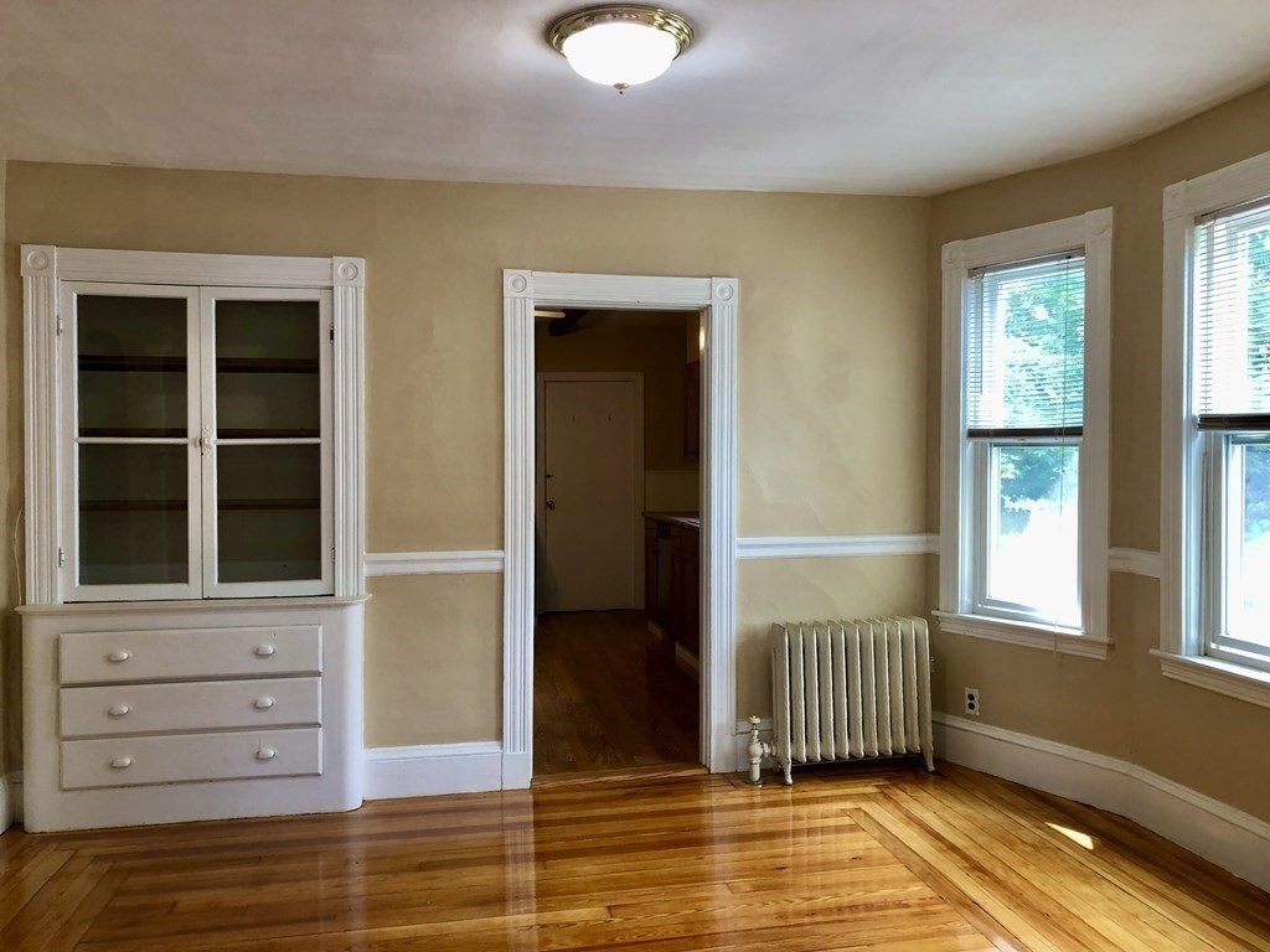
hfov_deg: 63.4
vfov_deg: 49.7
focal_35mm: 28
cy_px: 476
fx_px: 1027
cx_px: 635
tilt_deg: -1.6
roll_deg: +0.5
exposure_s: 1/30
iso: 25
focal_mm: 4
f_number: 1.8
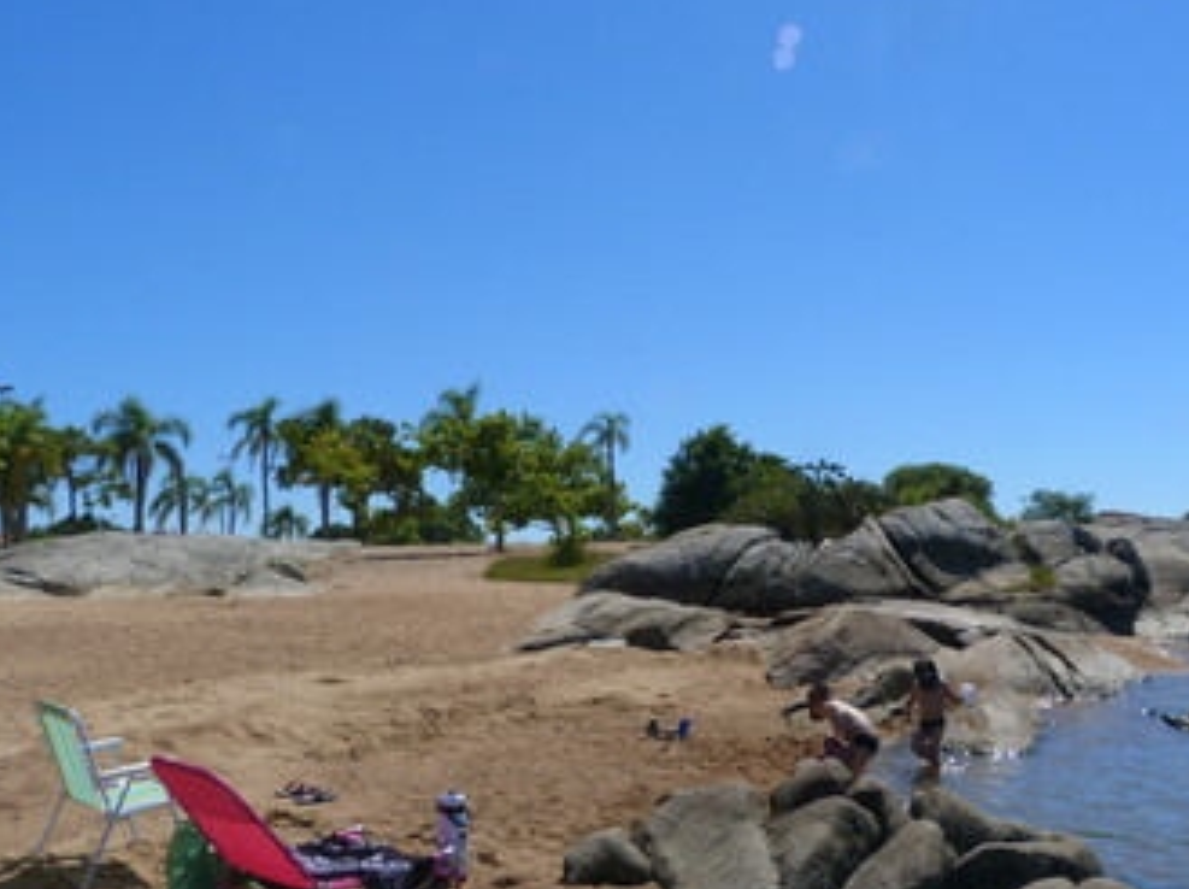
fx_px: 1201
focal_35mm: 35
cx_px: 672
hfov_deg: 52.5
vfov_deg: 40.6
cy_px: 464
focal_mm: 4.5
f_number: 5.6
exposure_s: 1/500
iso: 80
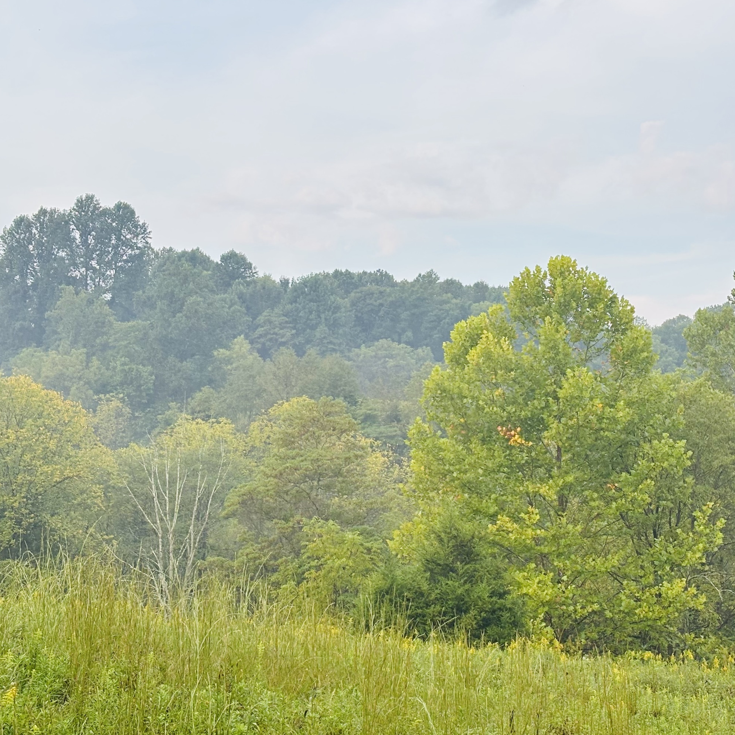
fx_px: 1706
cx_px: 470
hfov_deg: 24.2
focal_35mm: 71
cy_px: 415
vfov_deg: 24.3
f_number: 1.6
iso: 32
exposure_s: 1/473
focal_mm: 5.96
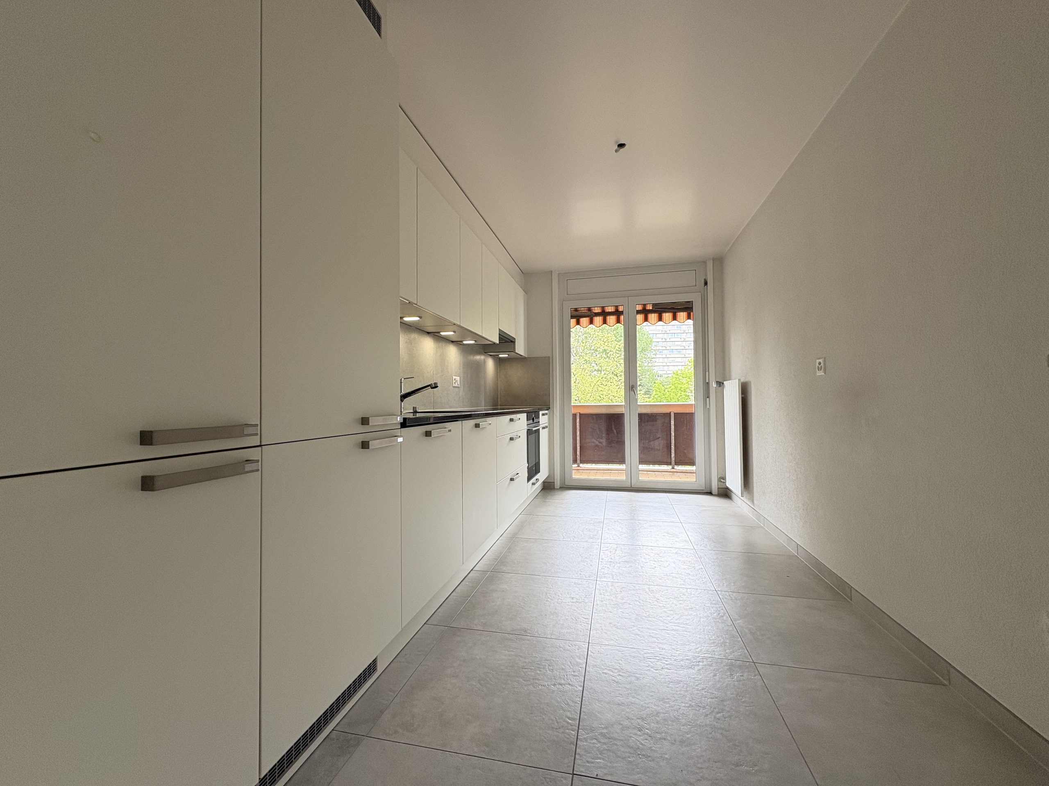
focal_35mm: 14
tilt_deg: +1.5
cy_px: 393
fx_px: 424
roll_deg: +0.7
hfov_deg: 102.1
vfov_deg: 85.7
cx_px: 524
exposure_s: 1/99
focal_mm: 2.22
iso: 64
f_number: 2.2
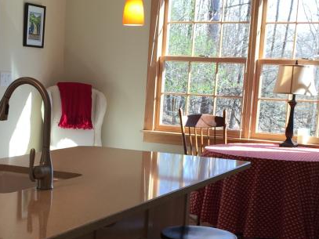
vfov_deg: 20.1
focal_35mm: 73
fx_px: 673
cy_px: 161
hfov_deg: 26.5
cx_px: 97
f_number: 2.2
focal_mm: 4.15
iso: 32
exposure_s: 1/120
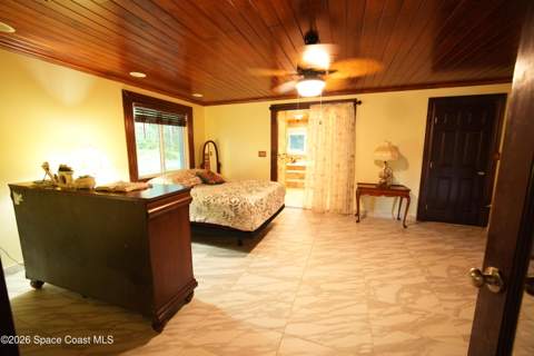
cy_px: 178
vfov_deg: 83.3
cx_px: 267
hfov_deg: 106.3
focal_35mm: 14
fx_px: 200
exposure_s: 1/25
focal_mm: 9
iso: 1600
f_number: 2.8
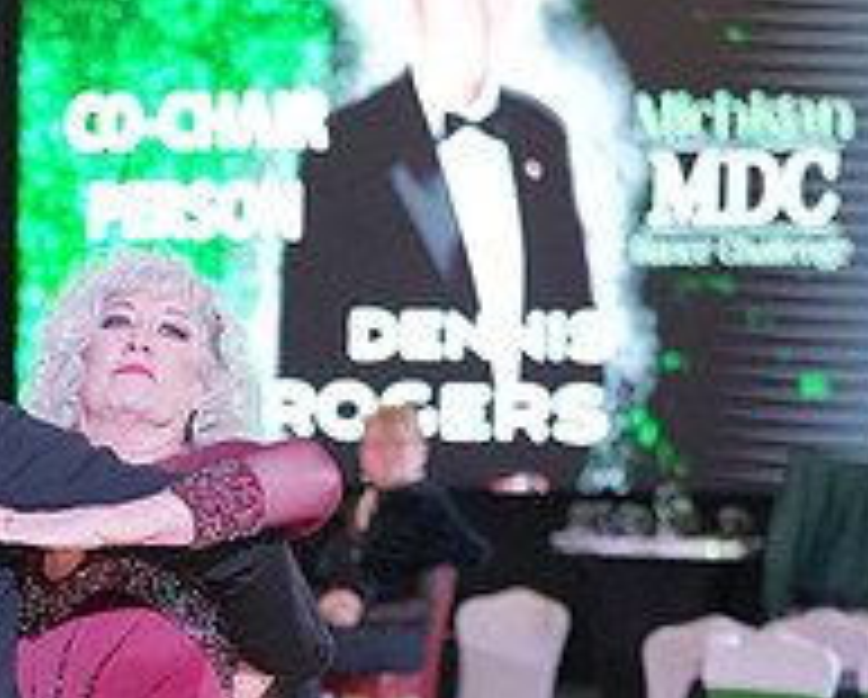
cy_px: 932
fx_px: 5069
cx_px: 38
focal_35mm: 197
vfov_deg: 7.8
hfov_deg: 9.7
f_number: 3.2
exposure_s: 1/500
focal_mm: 70
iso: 6400
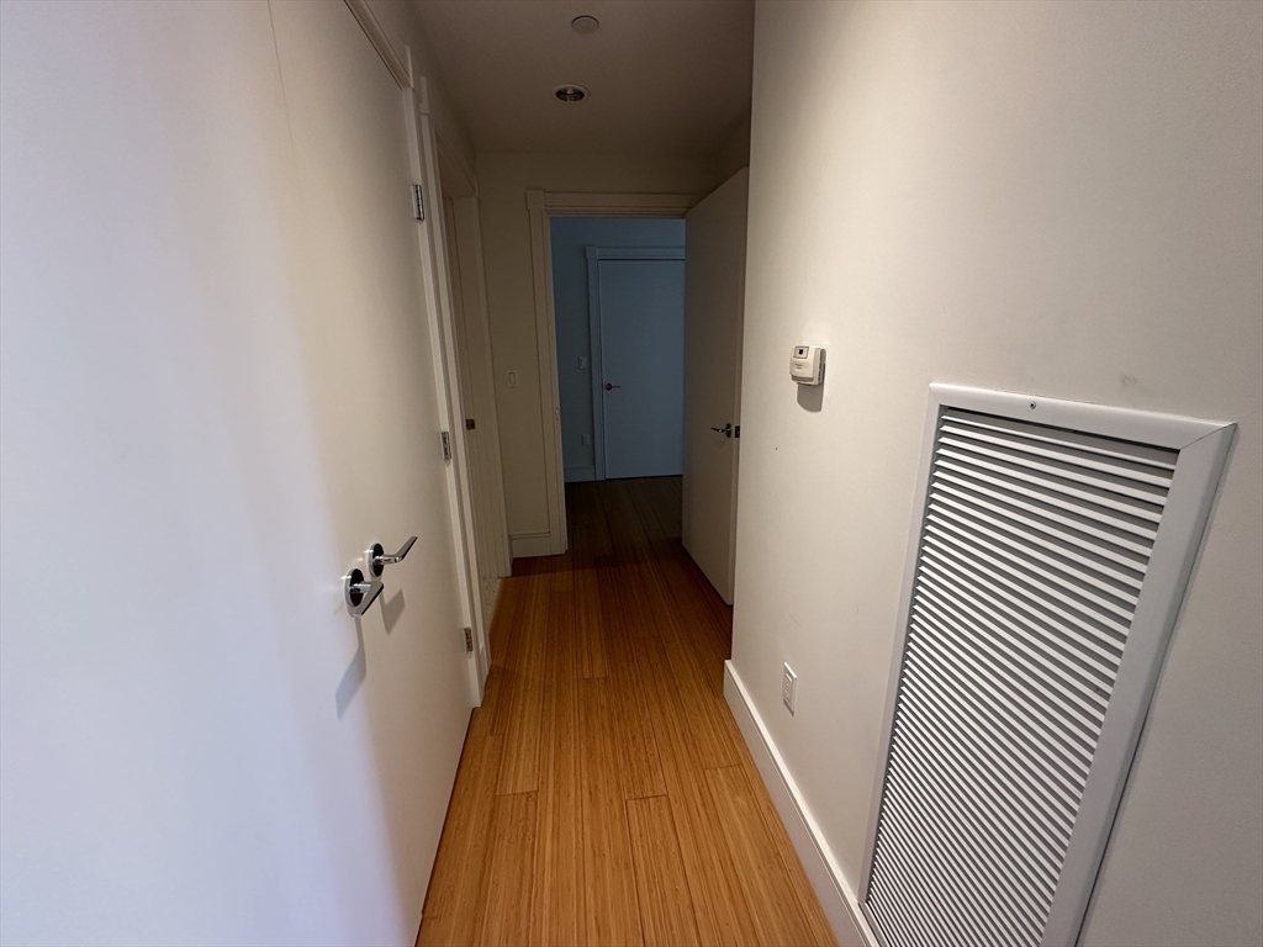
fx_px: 511
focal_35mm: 14
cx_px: 632
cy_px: 474
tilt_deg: -14.5
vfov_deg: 85.7
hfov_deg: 102.1
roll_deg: +0.9
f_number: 2.2
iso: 160
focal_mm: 2.22
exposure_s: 1/60
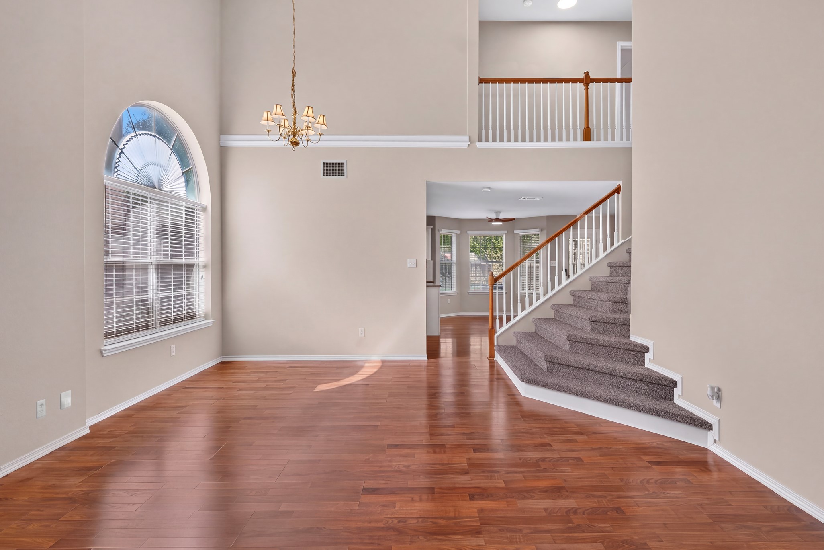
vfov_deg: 67.4
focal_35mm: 18
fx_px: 412
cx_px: 423
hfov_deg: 90.0
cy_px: 276
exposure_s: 1/13
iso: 100
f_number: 4
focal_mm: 17
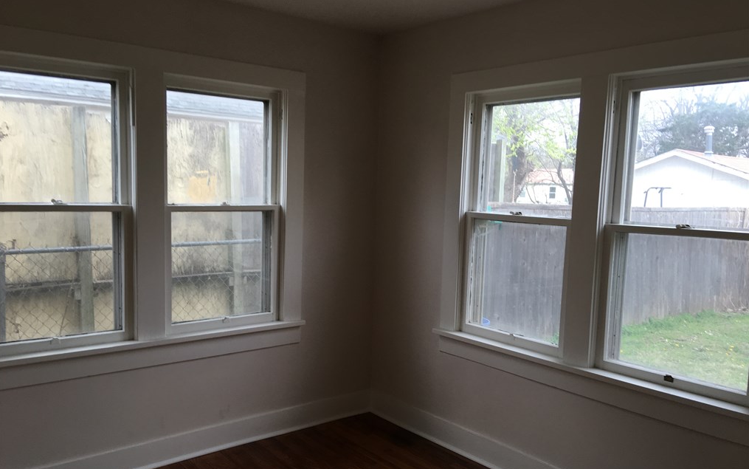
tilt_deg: -2.9
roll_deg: -1.2
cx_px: 372
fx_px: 633
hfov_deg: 61.2
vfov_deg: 40.5
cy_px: 265
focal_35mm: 31
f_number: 2.2
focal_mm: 4.15
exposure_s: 1/120
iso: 32
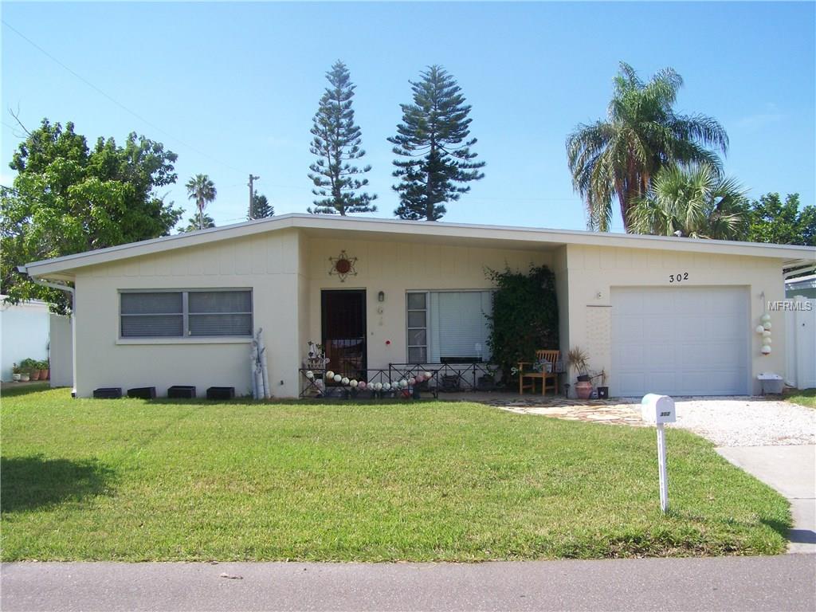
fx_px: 896
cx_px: 408
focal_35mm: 38
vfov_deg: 37.7
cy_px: 306
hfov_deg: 49.0
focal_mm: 6.3
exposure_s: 1/400
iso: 64
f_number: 4
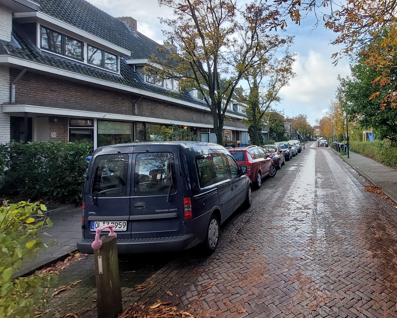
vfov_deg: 65.2
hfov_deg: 71.8
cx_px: 302
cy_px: 137
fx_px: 247
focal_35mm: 21
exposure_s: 1/308
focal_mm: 1.74
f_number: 2.2
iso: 50
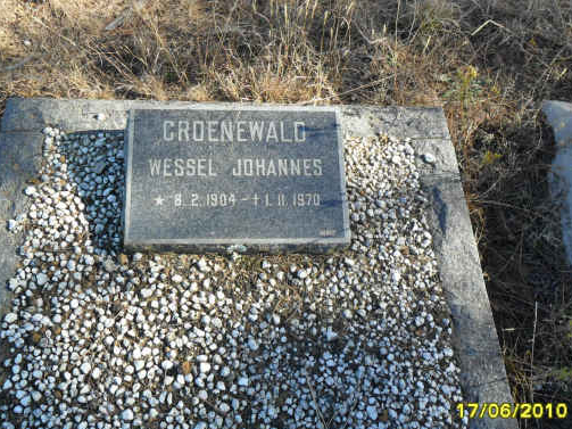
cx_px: 246
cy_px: 199
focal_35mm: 33
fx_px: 545
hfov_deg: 55.2
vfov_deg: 42.9
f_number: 3.5
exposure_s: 1/125
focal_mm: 4.9
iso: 100
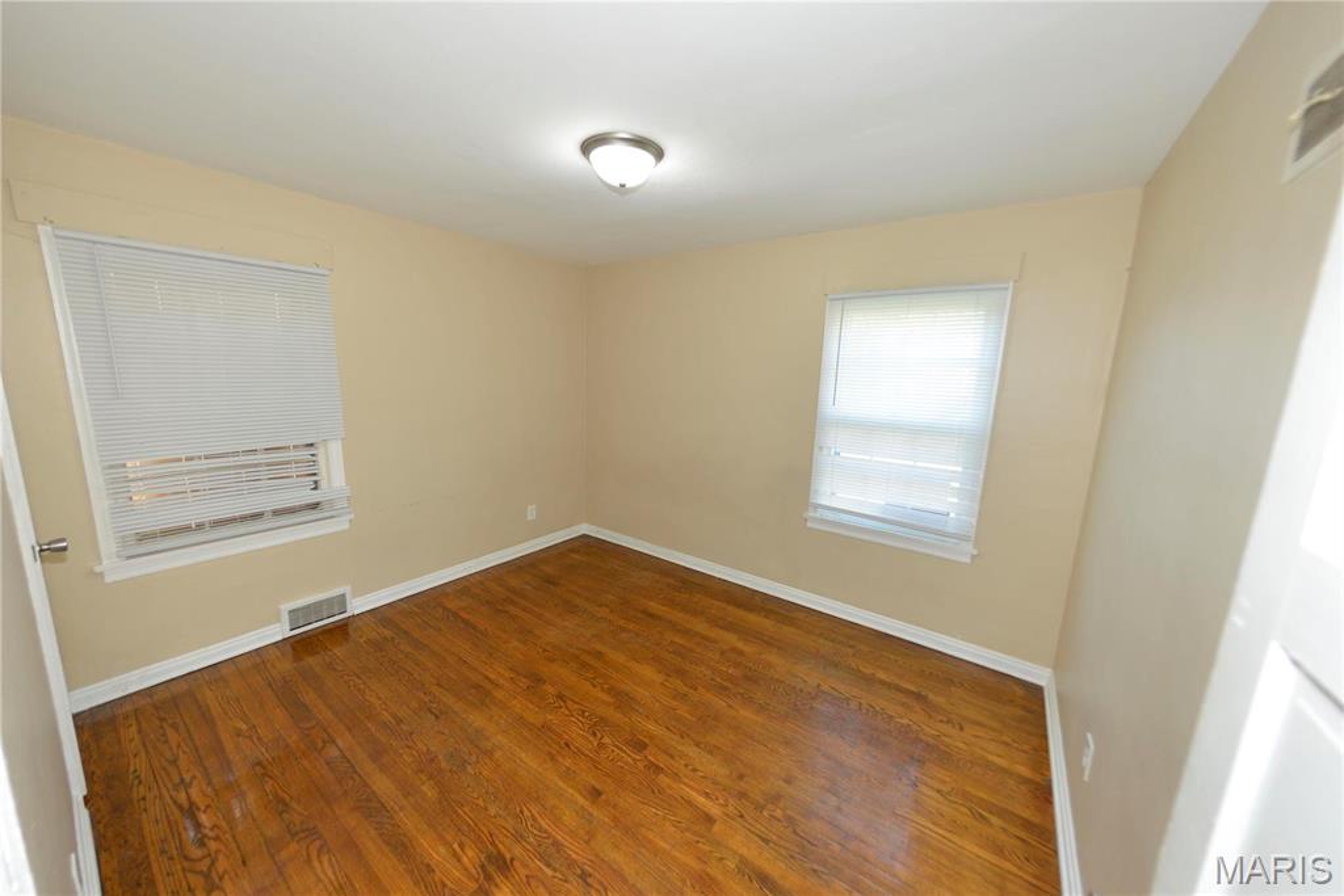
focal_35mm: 16
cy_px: 448
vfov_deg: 73.8
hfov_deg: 96.7
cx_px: 672
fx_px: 597
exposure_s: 1/60
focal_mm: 16
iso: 320
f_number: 4
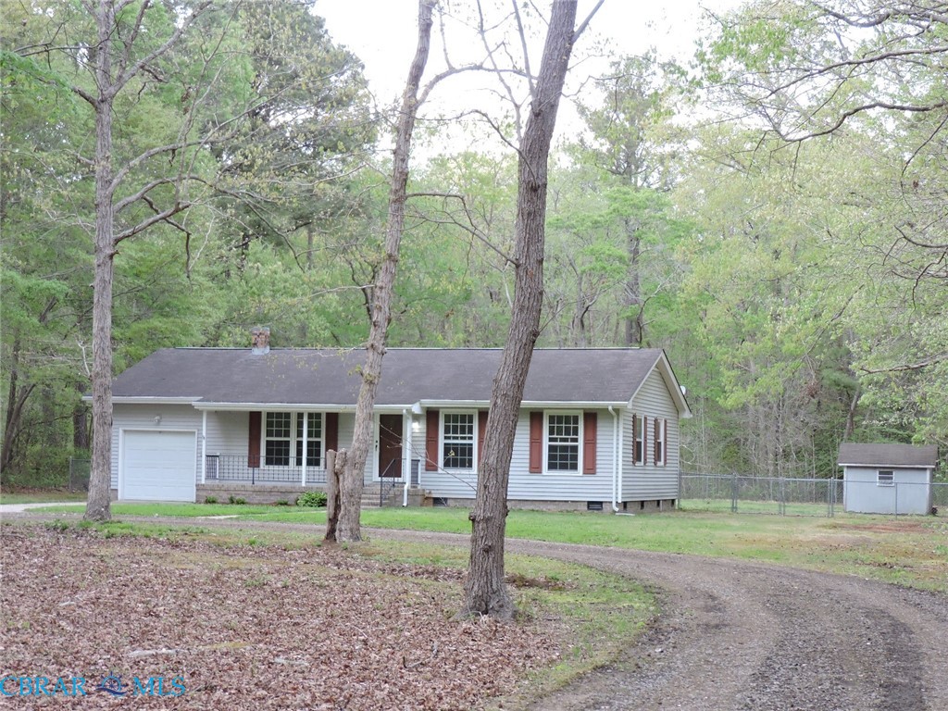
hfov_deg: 27.8
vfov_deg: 21.0
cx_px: 474
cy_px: 356
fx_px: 1917
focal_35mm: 70
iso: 250
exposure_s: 1/60
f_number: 3.9
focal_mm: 12.5
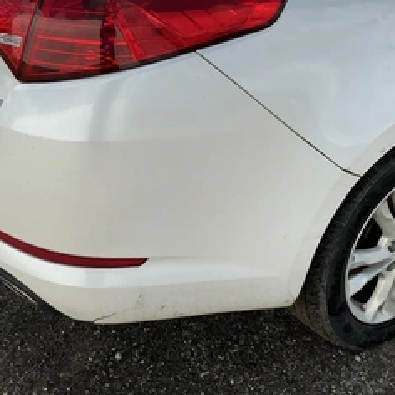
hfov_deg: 40.0
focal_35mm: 42
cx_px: 209
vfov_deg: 40.0
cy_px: 191
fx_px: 542
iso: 25
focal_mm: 3
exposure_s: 1/1534
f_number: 1.8
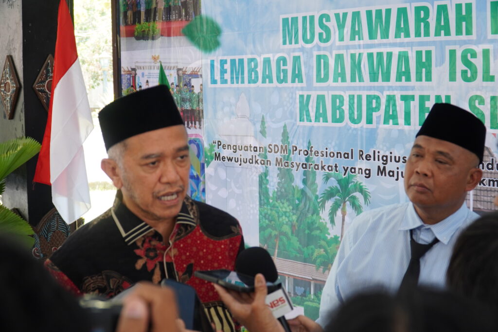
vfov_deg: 28.1
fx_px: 664
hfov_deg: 41.1
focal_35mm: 48
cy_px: 166
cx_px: 249
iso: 320
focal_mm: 32
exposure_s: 1/80
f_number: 4
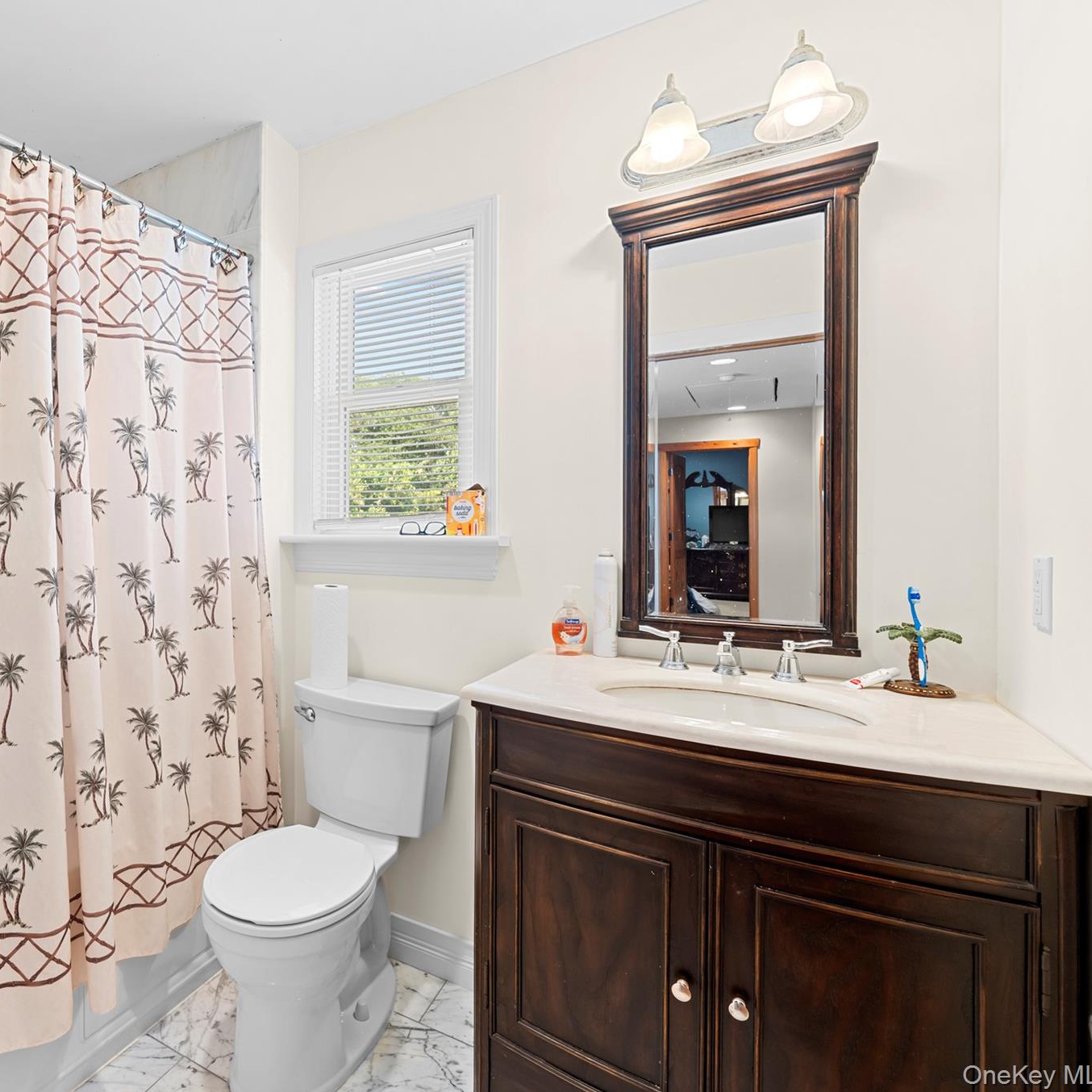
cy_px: 544
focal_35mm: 18
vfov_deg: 80.7
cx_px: 301
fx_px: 642
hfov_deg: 76.0
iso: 320
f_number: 10
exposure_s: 1/2
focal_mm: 14
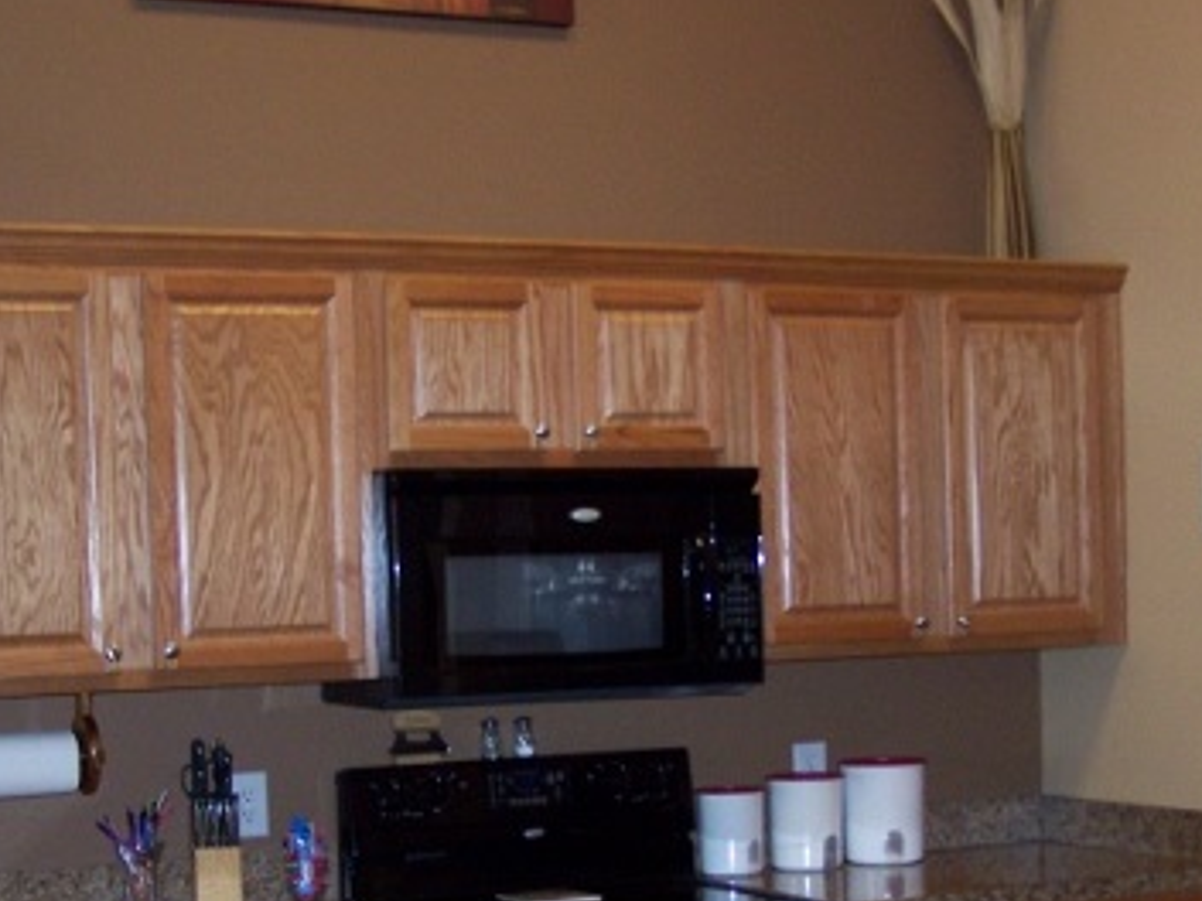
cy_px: 676
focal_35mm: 69
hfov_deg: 28.2
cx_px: 587
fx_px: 2396
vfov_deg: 21.1
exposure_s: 1/60
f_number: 2.8
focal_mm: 6.3
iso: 160
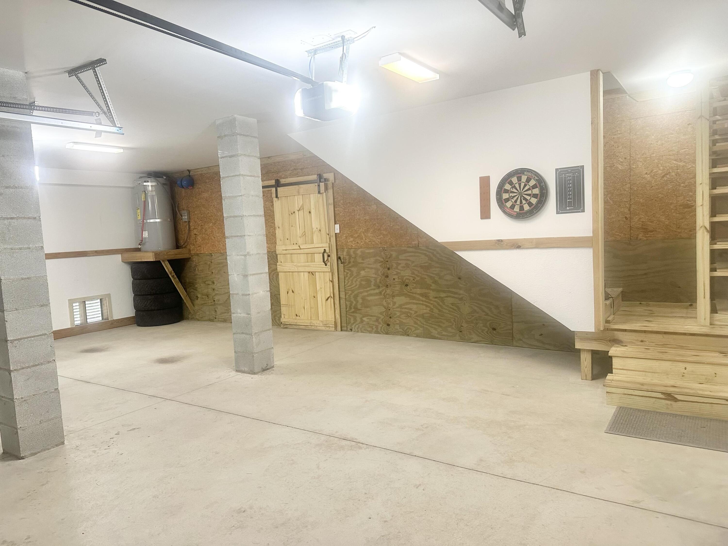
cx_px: 364
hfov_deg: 71.6
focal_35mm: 24
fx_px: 505
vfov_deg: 56.8
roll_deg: +2.7
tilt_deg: -5.6
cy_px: 273
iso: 250
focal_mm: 6.86
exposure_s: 1/60
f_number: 1.78
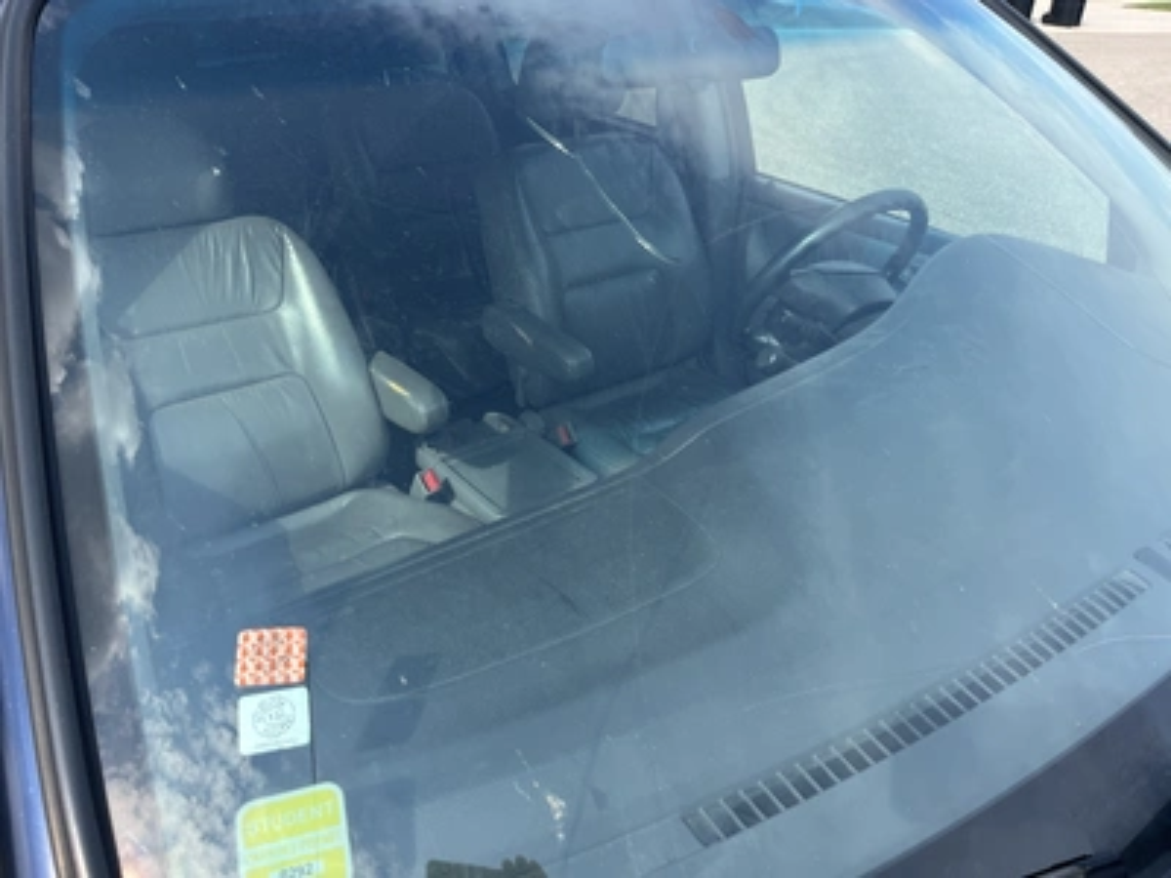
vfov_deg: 53.1
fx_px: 880
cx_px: 586
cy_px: 439
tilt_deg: -29.2
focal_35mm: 26
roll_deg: +0.4
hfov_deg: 67.3
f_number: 1.6
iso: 50
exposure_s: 1/1372
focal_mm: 5.1
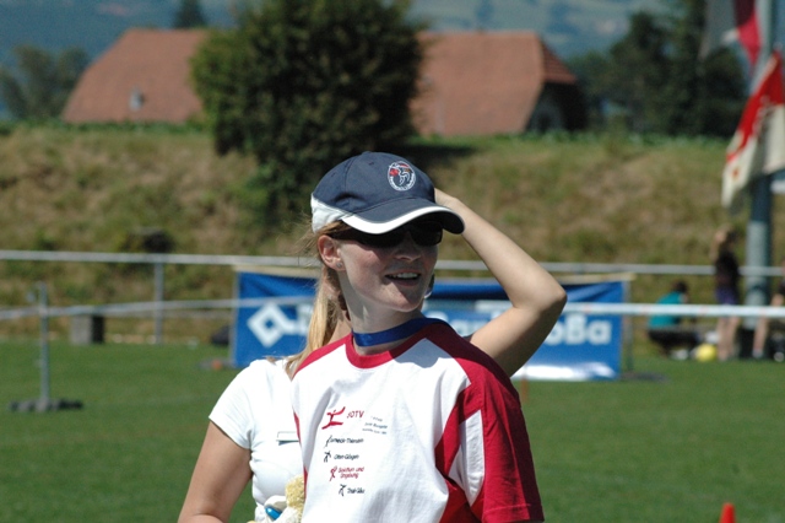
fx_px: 5067
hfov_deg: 8.9
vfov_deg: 5.9
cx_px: 392
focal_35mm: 232
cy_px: 262
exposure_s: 1/3200
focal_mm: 155
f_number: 10
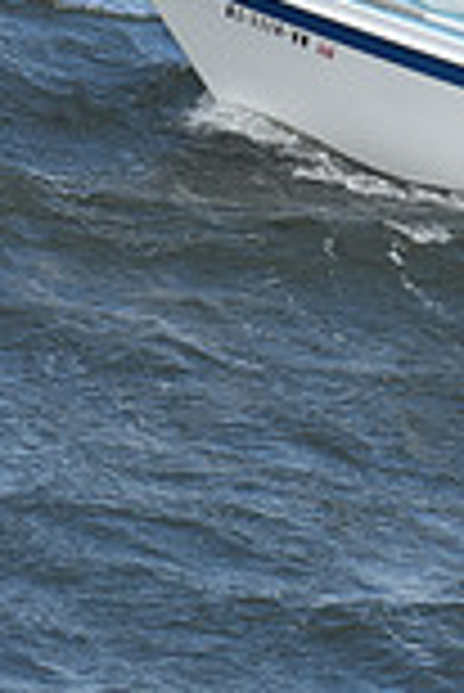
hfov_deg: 2.2
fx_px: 11978
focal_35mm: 621
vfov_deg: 3.3
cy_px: -333
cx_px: 786
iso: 400
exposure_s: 1/1000
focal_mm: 110
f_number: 8
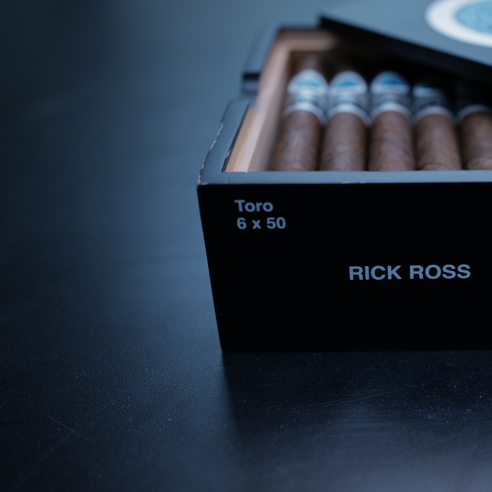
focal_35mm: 53
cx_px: 426
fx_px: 852
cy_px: 234
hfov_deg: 31.0
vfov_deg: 32.2
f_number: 2
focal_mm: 35
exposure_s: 1/40
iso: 100
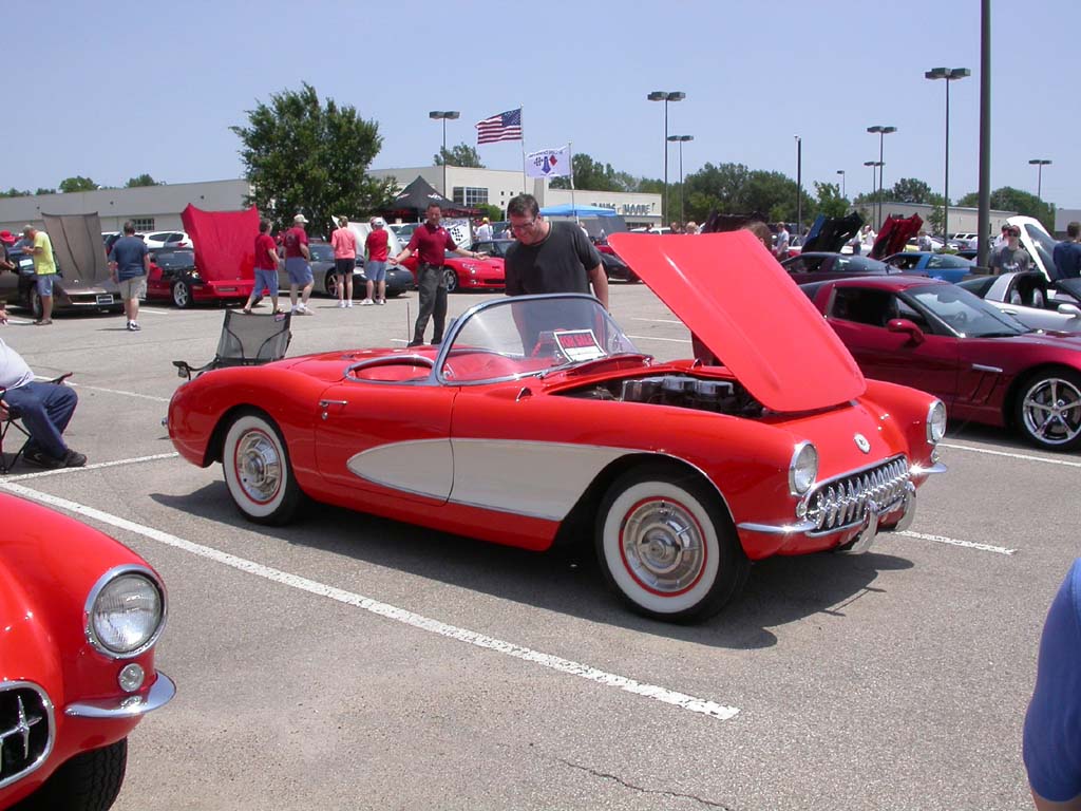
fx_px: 1187
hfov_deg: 49.0
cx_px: 540
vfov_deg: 37.7
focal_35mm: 38
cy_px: 406
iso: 100
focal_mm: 7.85
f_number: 7.5
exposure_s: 1/364
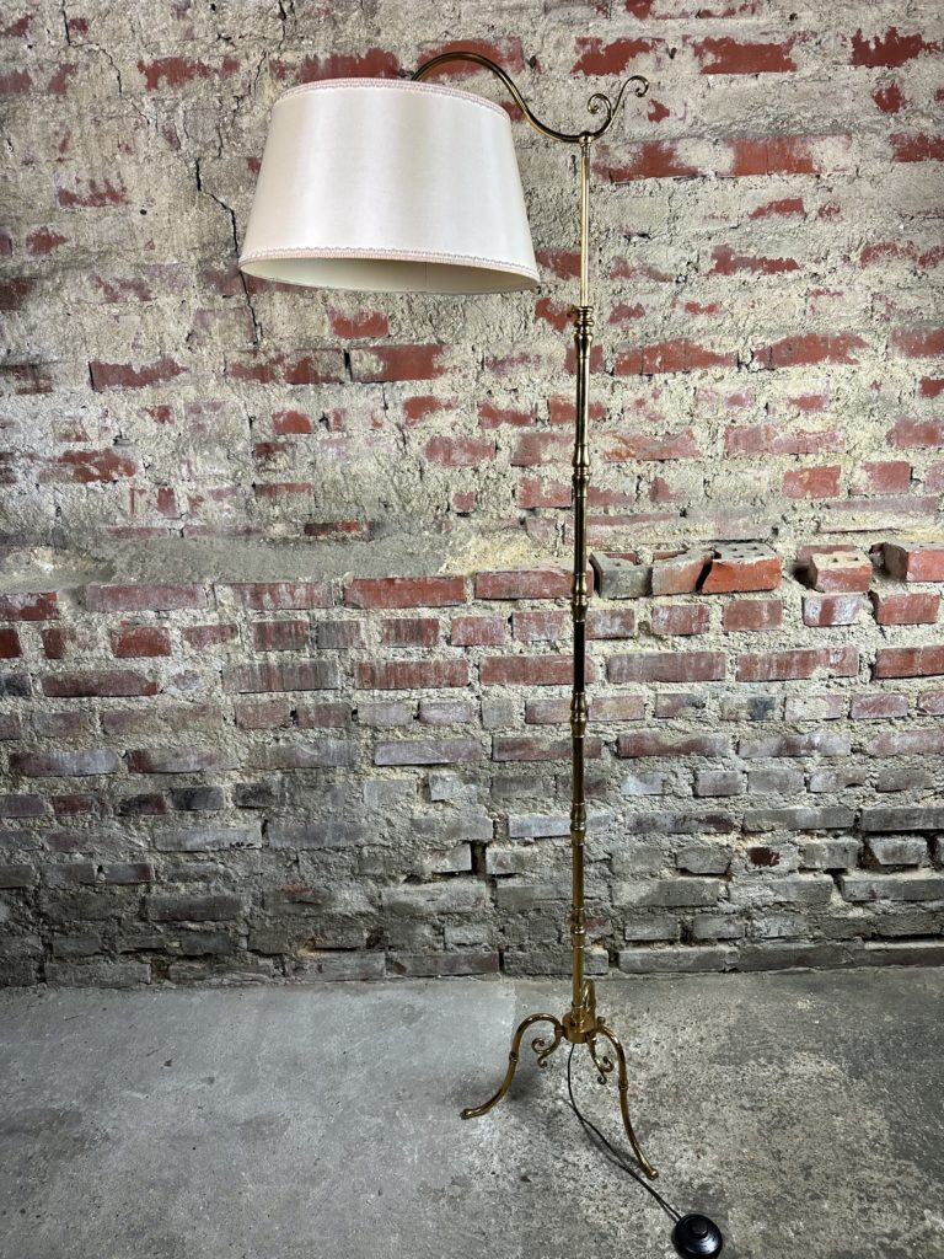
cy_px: 630
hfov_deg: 56.8
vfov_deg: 71.6
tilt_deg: -18.7
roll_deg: +2.6
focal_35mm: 24
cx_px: 472
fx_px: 873
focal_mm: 6.86
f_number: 1.78
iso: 125
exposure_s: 1/100
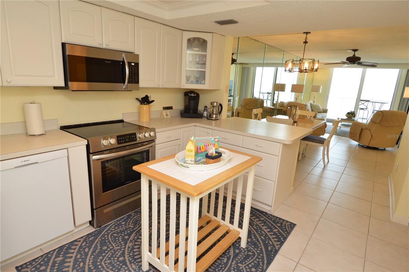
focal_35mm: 18
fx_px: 204
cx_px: 204
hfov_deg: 90.1
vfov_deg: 67.2
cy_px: 136
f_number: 4.5
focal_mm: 12
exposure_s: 1/80
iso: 400
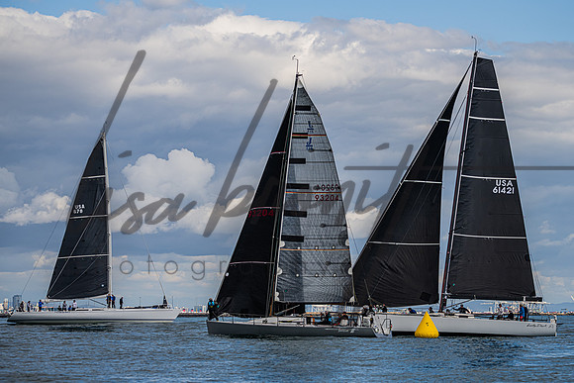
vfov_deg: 8.7
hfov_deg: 13.0
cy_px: 180
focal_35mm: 158
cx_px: 322
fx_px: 2514
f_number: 5.6
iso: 400
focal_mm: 140
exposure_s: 1/2500
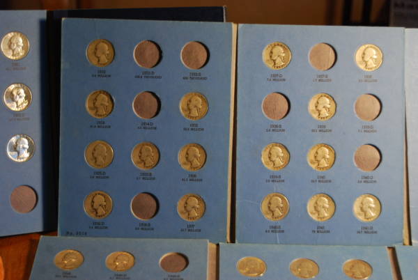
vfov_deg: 19.0
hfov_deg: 28.0
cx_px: 209
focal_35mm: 72
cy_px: 140
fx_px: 837
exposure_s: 1/80
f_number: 5.6
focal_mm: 48
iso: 800
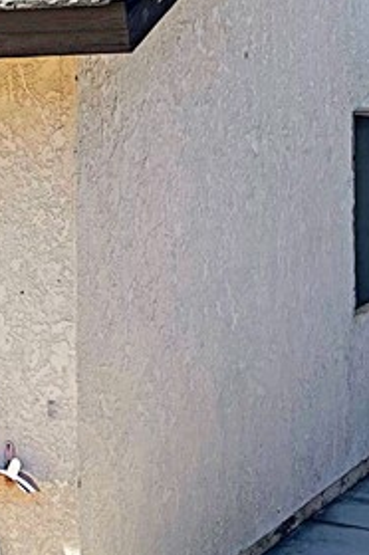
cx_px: -502
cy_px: 157
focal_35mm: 99
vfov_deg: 20.5
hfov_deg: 11.5
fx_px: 1526
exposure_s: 1/5319
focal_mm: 5.7
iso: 50
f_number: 1.5
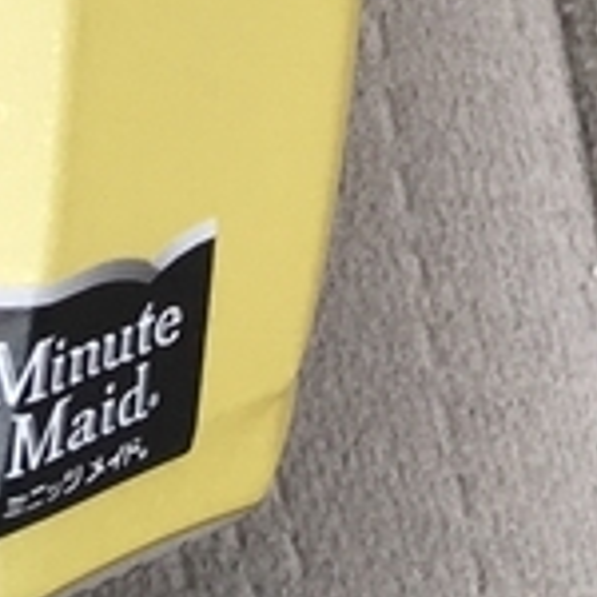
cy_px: -1473
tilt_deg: -85.8
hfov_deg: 8.5
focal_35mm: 205
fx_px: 4000
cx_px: 28
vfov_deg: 7.1
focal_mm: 4.15
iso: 25
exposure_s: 1/60
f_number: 2.2
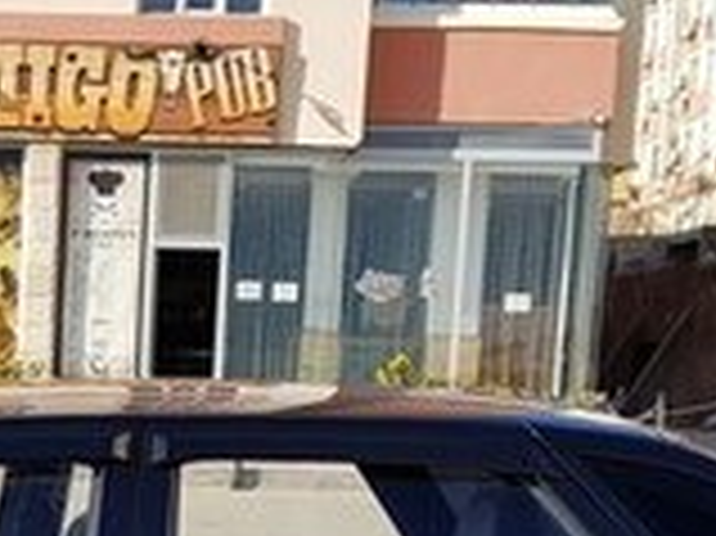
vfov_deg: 13.1
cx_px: -50
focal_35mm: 108
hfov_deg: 17.7
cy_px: 736
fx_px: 2232
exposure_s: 1/1728
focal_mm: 4.2
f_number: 1.7
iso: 40
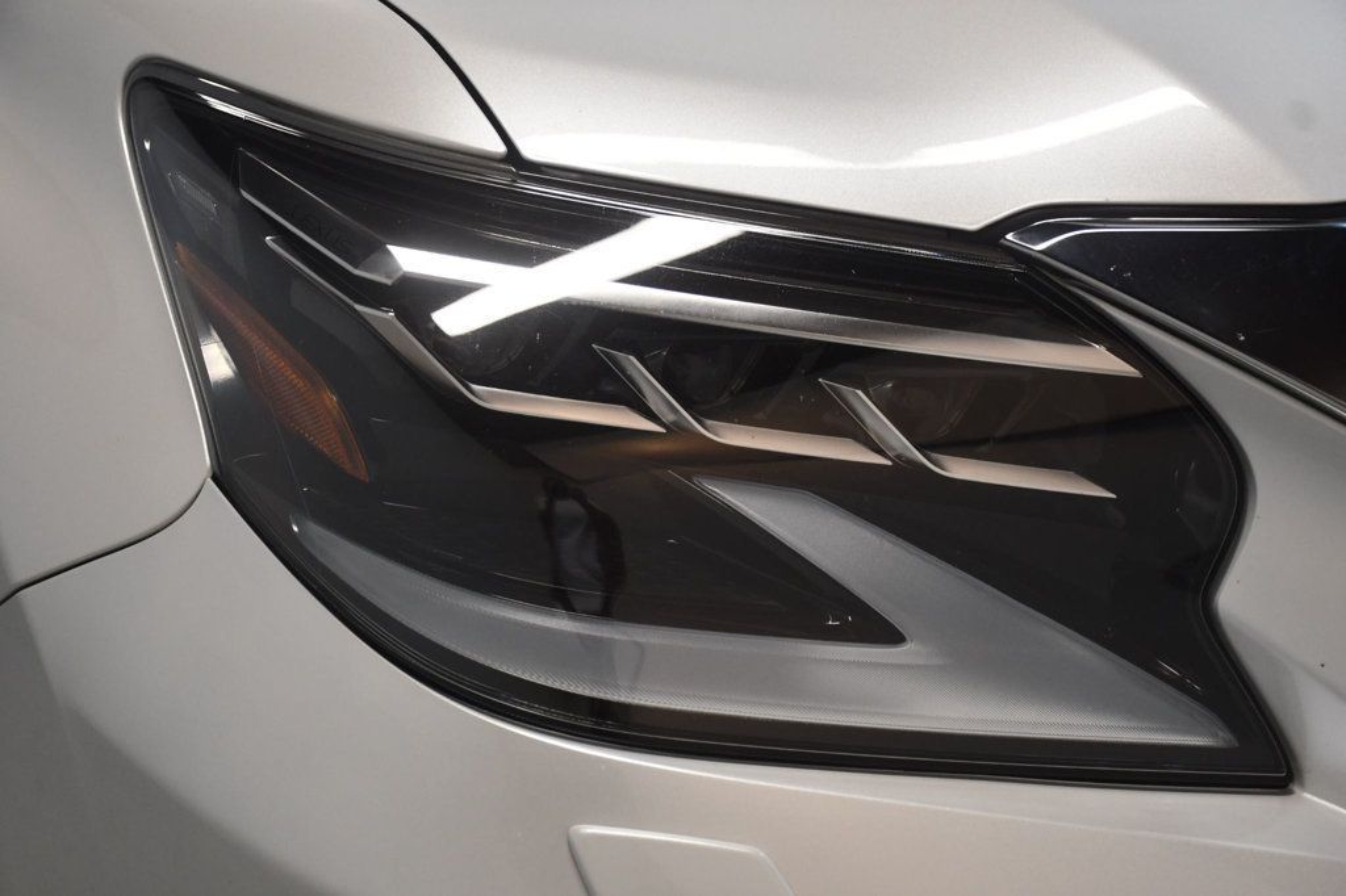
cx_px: 673
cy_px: 448
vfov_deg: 21.6
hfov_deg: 31.9
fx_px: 2355
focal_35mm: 63
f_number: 4.5
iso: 1000
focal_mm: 42
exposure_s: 1/125
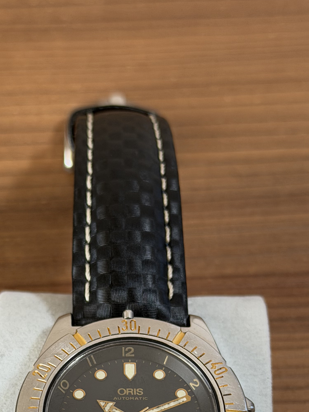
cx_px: 130
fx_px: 1155
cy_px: 382
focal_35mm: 97
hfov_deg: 15.2
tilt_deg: -65.7
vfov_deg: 19.8
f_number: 1.78
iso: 200
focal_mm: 6.76
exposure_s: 1/60
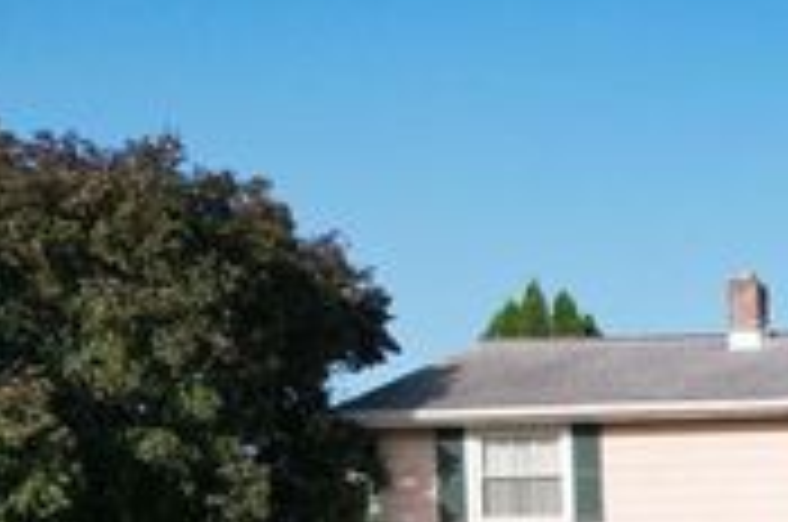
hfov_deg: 27.0
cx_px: 1018
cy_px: 704
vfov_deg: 19.6
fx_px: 1376
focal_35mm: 63
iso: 150
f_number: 2.8
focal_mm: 8.38
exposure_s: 1/120
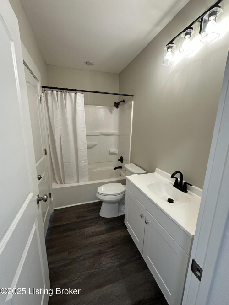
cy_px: 152
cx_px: 114
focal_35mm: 14
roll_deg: -1.7
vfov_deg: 102.1
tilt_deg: -10.9
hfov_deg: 85.7
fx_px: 124
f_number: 2.2
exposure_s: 1/120
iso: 160
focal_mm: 2.22
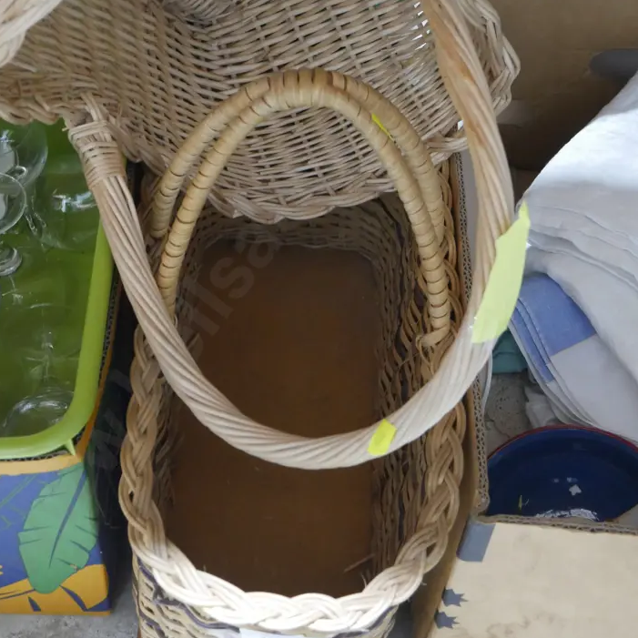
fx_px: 1293
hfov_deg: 27.7
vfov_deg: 27.5
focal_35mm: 62
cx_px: 289
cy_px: 200
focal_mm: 24
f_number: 5.2
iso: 3200
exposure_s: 1/60
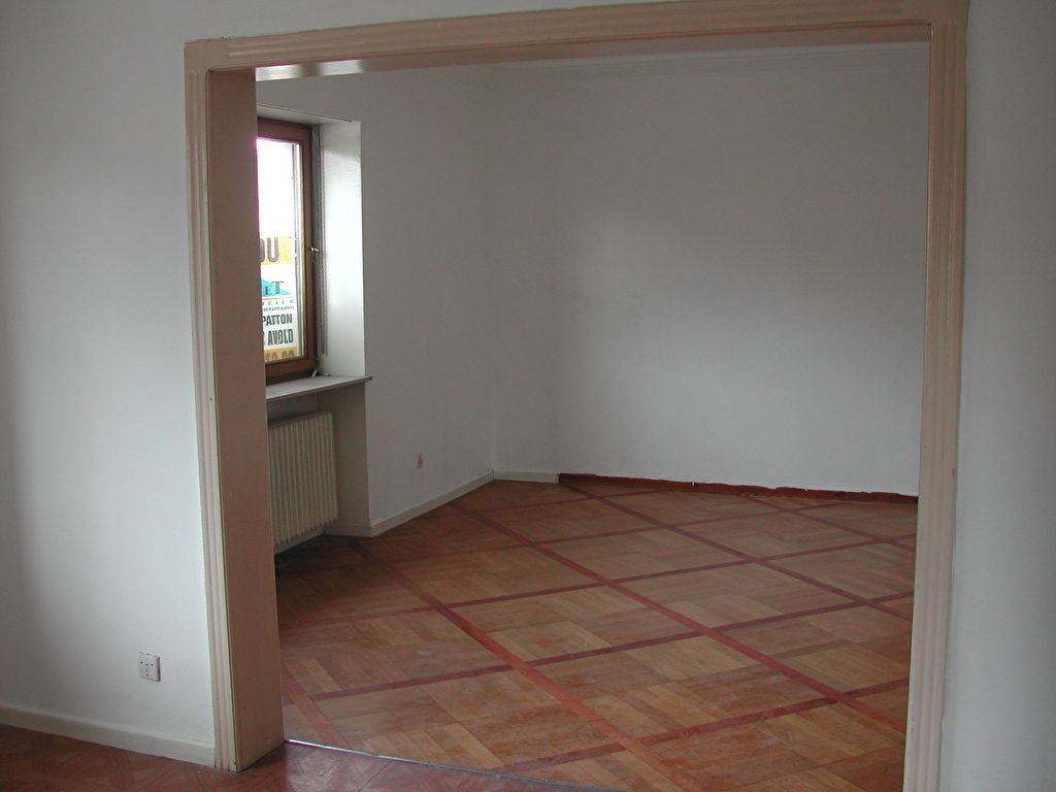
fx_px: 1159
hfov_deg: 49.0
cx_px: 528
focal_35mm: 38
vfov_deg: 37.7
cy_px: 396
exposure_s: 1/53.9
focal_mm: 8
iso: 100
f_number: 2.8
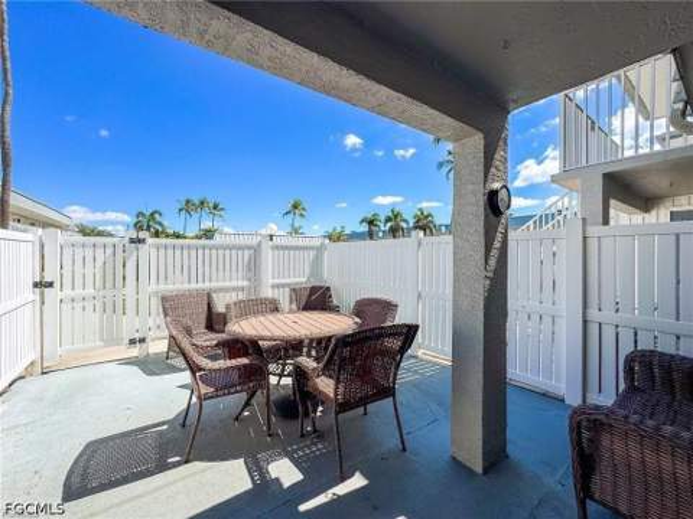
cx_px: 346
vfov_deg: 85.7
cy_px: 260
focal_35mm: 14
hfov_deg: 102.1
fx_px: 280
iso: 50
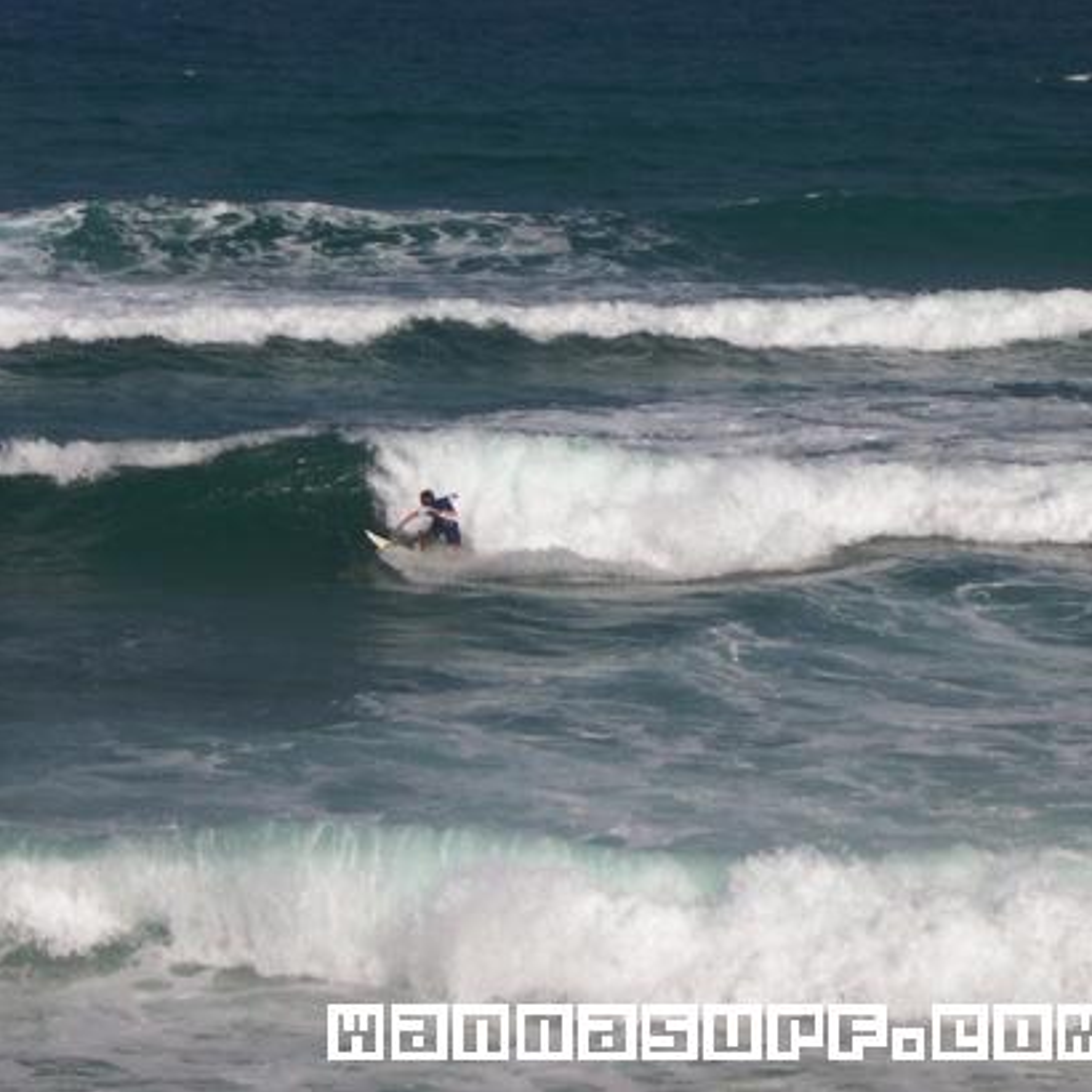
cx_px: 425
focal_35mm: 135
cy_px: 546
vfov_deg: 12.9
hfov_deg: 12.9
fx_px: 4818
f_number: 13.4
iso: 100
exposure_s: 1/134
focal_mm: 24
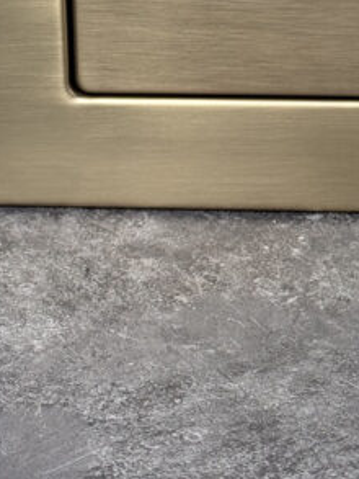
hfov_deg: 11.3
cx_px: 328
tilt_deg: -18.7
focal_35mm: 131
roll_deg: +0.4
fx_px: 1810
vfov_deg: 14.8
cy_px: 23
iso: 64
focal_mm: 6.76
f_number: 1.78
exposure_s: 1/385
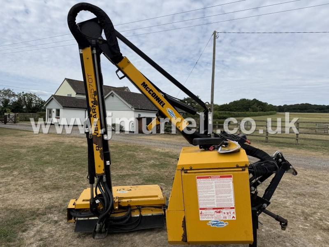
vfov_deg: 56.8
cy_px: 124
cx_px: 164
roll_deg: -2.4
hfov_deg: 71.6
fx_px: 228
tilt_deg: -1.1
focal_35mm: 24
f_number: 1.78
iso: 80
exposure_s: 1/5714
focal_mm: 6.76
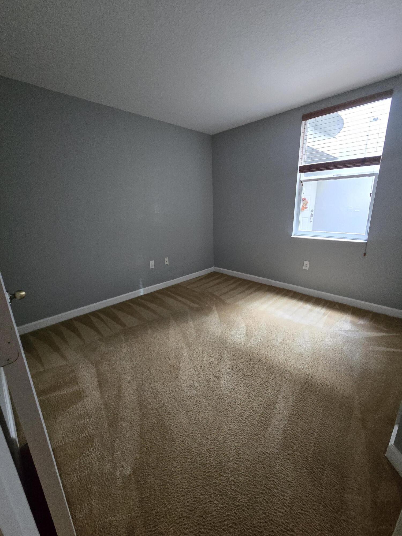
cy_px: 268
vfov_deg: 106.2
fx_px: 201
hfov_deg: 89.9
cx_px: 201
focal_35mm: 13
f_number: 2.2
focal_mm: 2.2
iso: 1250
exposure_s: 1/60
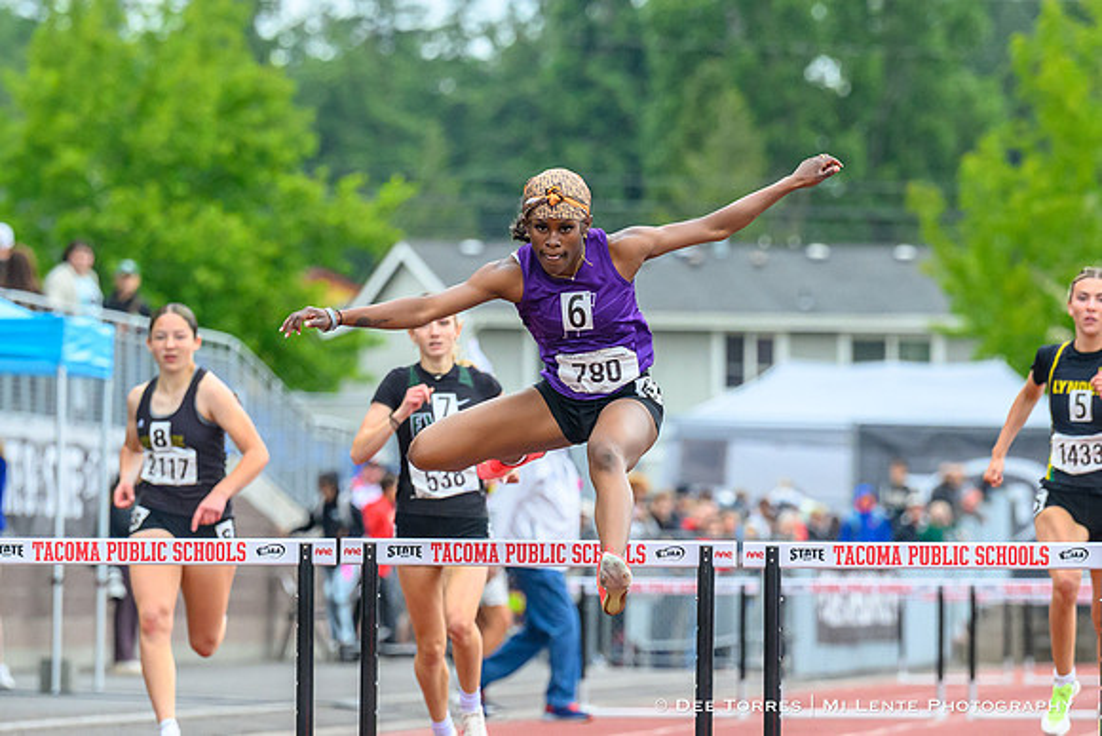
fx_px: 11914
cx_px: 582
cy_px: 537
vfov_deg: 3.5
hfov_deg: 5.3
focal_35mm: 389
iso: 1600
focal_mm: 200
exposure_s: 1/1600
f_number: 4.5
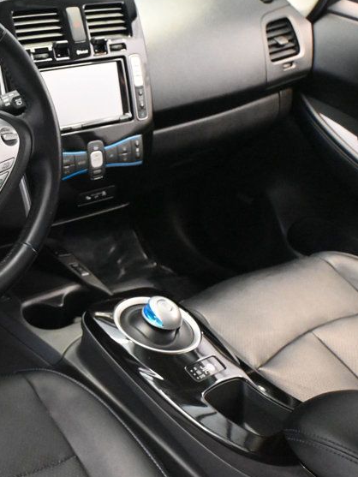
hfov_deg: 25.4
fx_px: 731
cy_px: 199
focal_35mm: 53
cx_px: -43
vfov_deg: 36.1
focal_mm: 20
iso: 9000
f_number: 3.8
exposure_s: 1/60
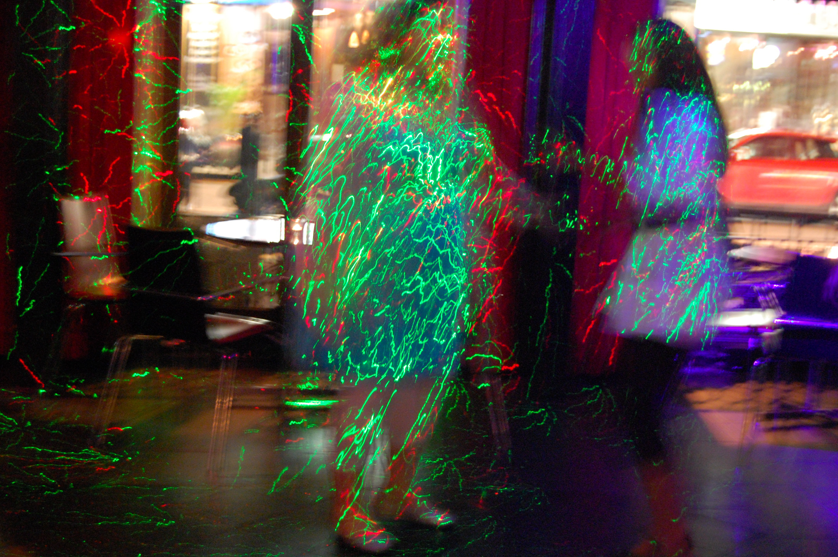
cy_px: 278
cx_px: 419
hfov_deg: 35.1
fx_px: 1326
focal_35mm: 57
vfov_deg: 23.7
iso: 1600
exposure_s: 1.5
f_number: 5
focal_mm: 38
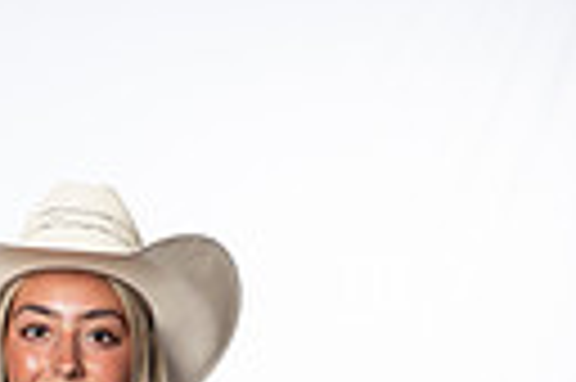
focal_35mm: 186
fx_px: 2972
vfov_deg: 7.0
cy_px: 917
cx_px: 4
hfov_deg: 11.0
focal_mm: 53
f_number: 8
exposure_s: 1/250
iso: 640
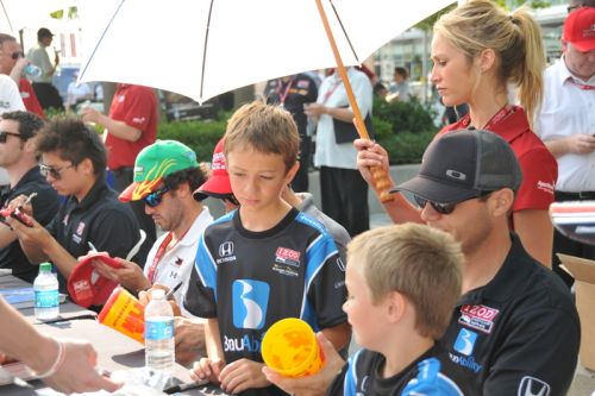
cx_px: 298
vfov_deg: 18.2
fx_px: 1239
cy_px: 198
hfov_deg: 27.0
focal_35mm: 75
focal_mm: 50
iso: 200
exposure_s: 1/250
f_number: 4.8
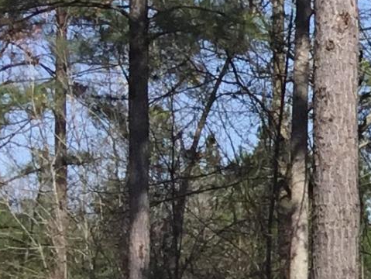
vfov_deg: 7.6
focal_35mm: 194
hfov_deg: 9.1
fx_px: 2081
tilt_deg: +0.3
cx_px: 928
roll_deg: +0.1
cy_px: 359
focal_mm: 3.3
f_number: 2.4
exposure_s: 1/1217
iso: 25
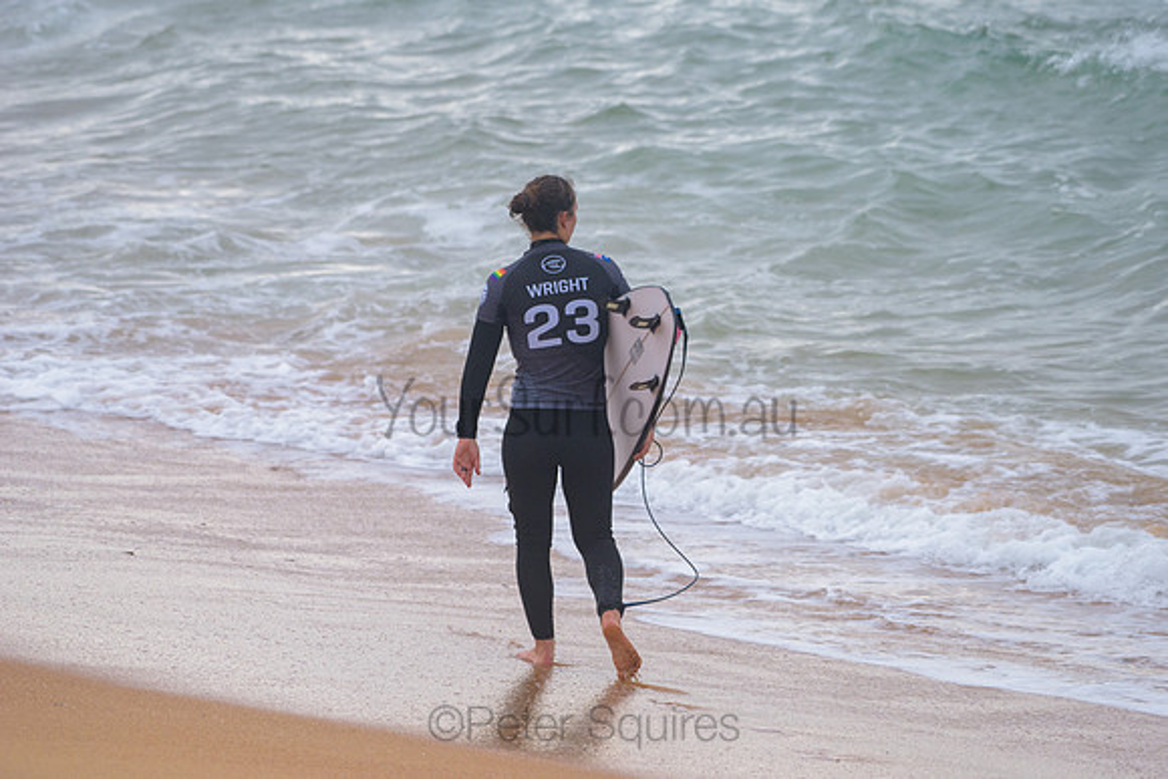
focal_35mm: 240
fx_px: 7788
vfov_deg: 5.7
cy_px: 390
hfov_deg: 8.6
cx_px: 584
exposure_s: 1/2000
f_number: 5.6
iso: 500
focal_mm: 240
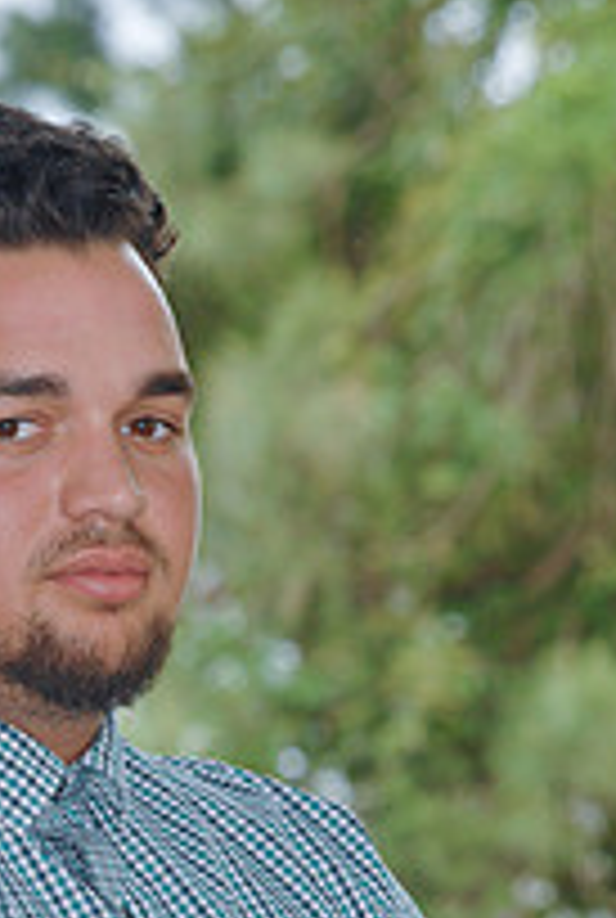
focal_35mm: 347
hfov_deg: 4.0
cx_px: 61
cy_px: 860
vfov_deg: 5.9
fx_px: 8863
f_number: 7.1
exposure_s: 1/200
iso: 200
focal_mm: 105
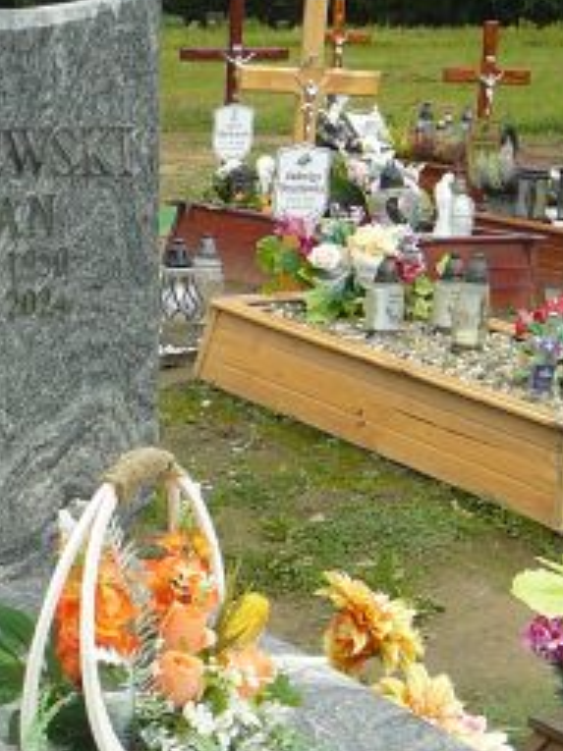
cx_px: 83
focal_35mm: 88
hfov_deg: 16.6
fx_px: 1910
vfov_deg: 21.7
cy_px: 707
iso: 80
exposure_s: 1/640
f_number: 2.8
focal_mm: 5.2
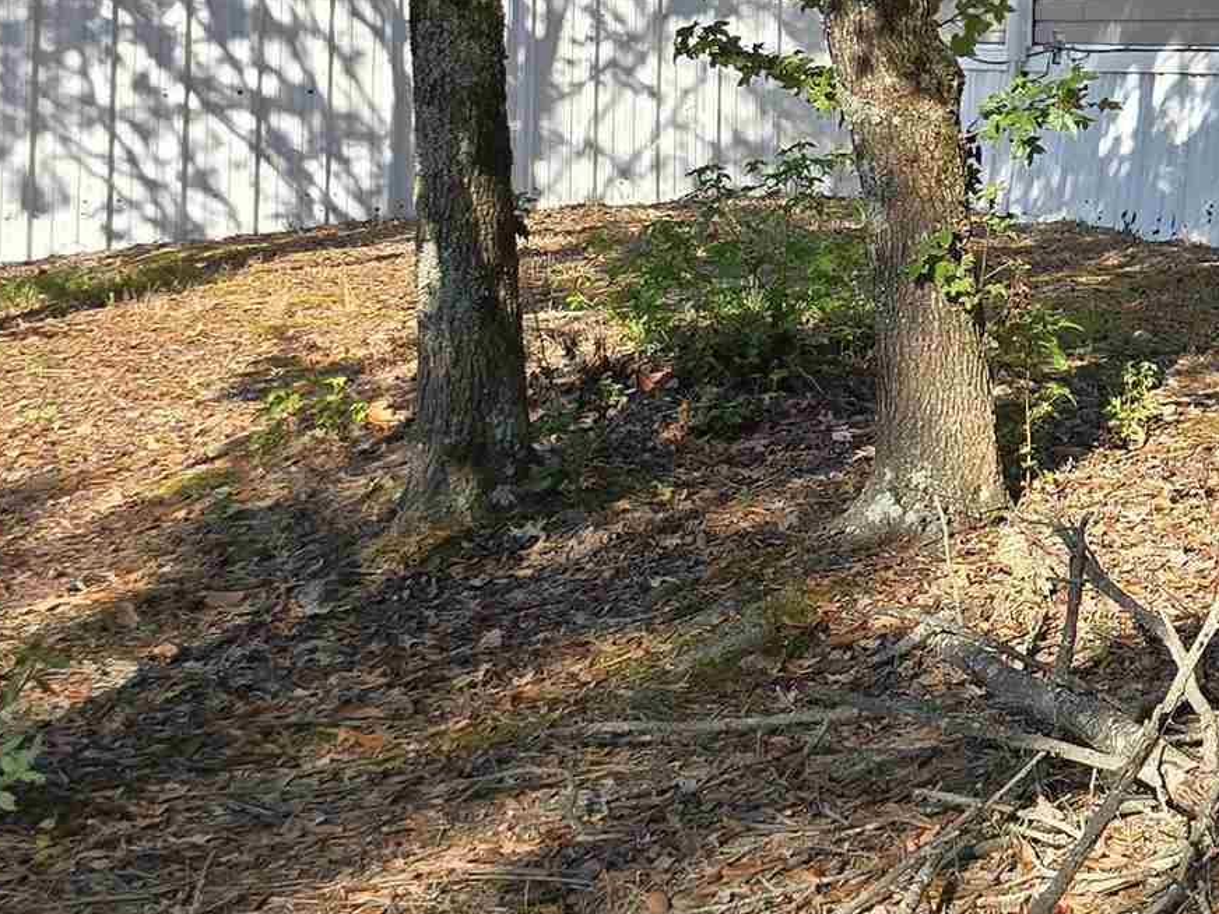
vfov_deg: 17.4
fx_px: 2852
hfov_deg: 21.6
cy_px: -182
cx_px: 1613
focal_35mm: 81
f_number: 1.7
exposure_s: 1/221
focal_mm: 6.3
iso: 12
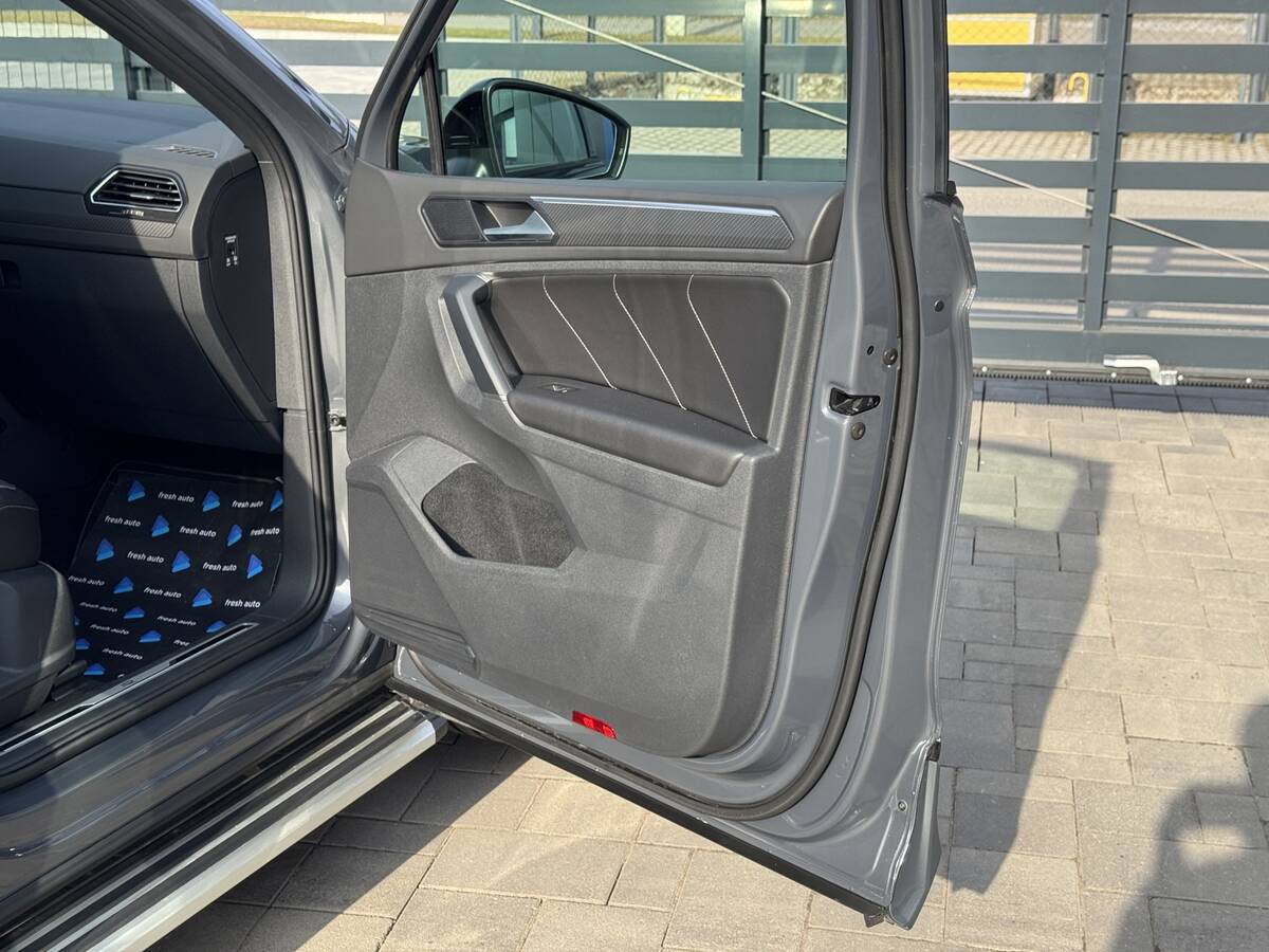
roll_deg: -0.2
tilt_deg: -14.1
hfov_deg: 39.7
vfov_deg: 30.3
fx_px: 1760
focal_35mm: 48
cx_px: 634
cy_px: 476
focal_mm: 6.76
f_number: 1.78
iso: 64
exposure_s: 1/1011
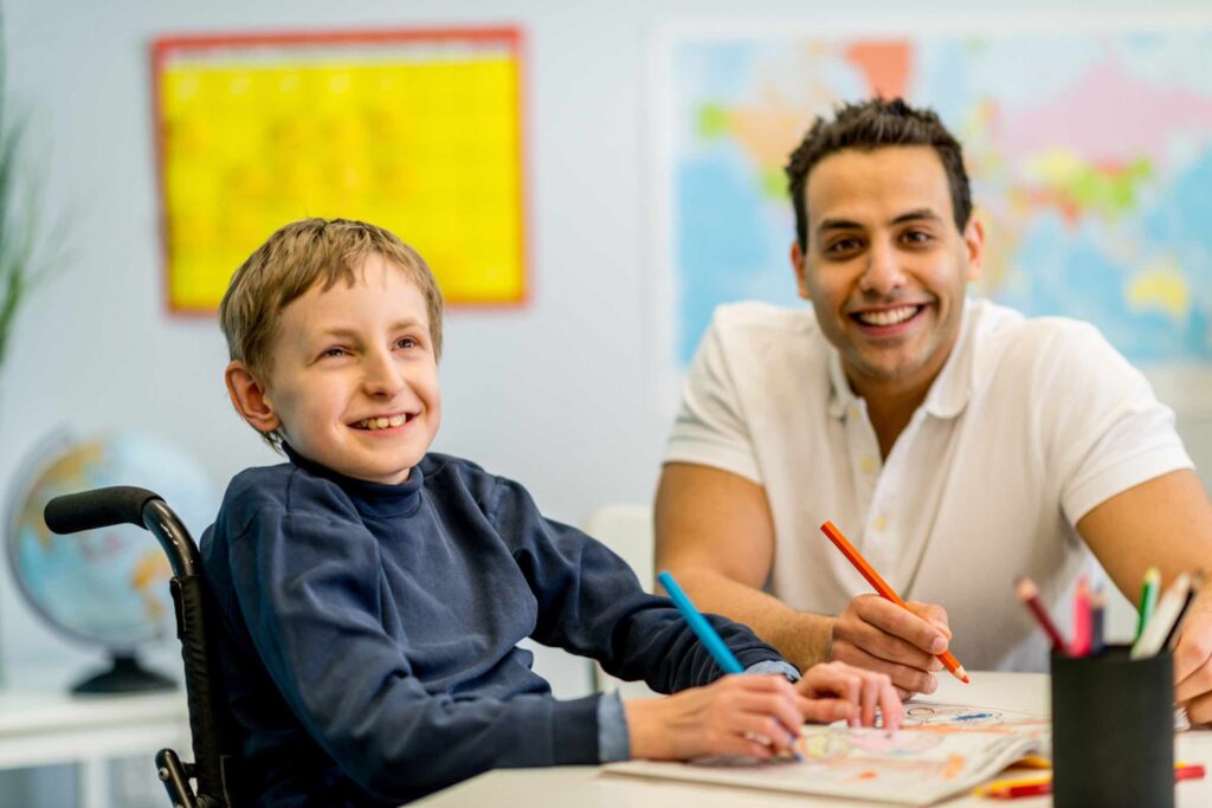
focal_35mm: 85
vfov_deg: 16.1
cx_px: 606
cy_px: 404
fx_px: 2862
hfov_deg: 23.9
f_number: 1.8
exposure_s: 1/250
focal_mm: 85
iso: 125
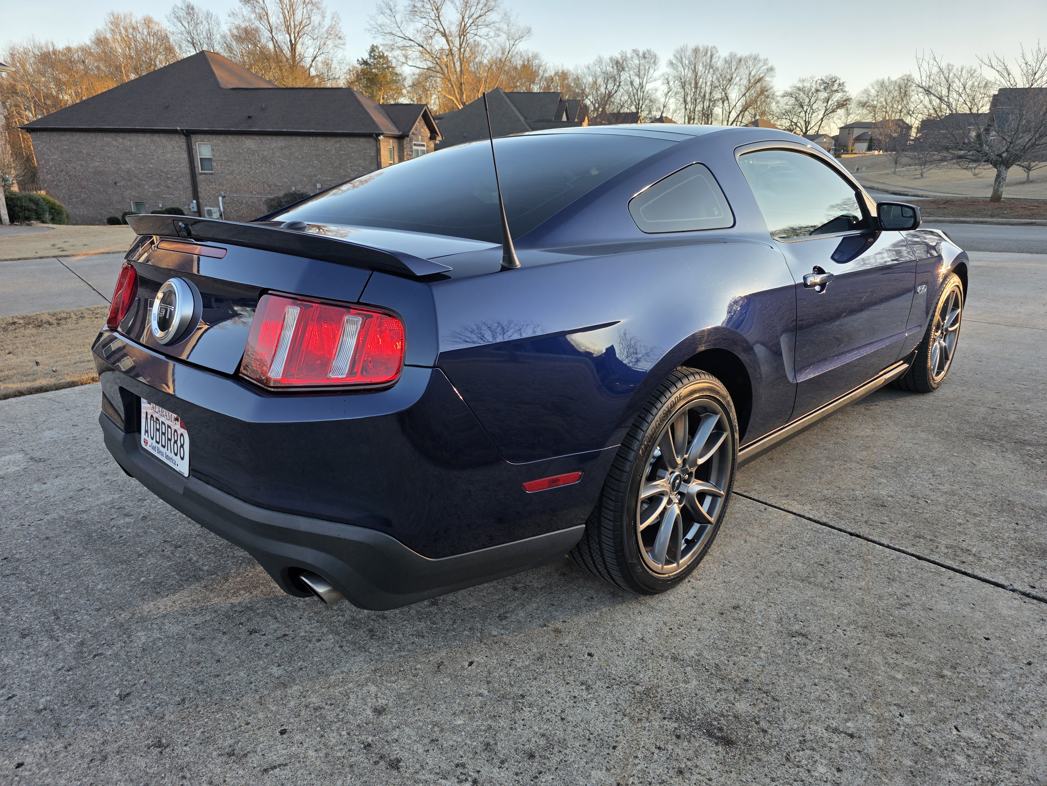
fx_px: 696
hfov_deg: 73.9
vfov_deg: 58.9
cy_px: 393
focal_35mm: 23
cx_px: 524
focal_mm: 6.3
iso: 32
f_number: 1.7
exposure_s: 1/359
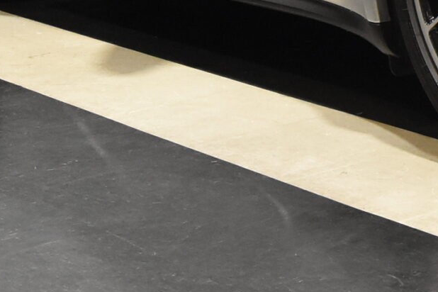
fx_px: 1741
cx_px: 685
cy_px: -244
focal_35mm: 143
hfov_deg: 13.4
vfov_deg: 9.1
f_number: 8
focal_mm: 23
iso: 2800
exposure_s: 1/40
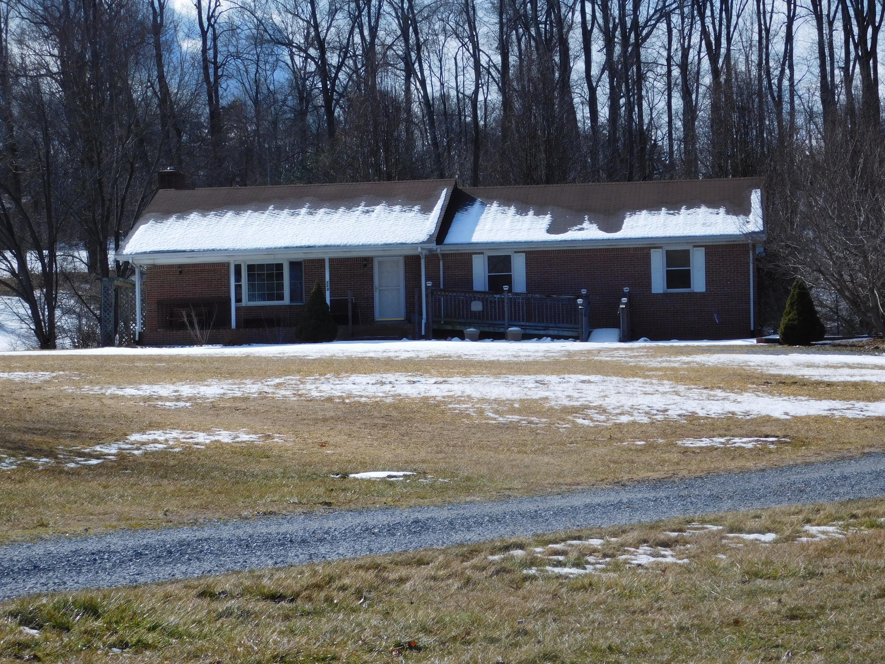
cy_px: 332
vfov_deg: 16.2
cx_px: 442
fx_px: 2327
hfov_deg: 21.5
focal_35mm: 91
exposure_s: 1/1250
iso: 125
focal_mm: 16.1
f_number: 4.5
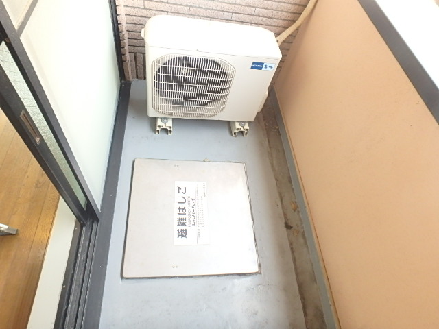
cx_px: 220
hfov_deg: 79.0
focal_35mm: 21
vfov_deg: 63.4
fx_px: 266
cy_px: 164
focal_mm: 3.7
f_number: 3.5
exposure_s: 1/30
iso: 320
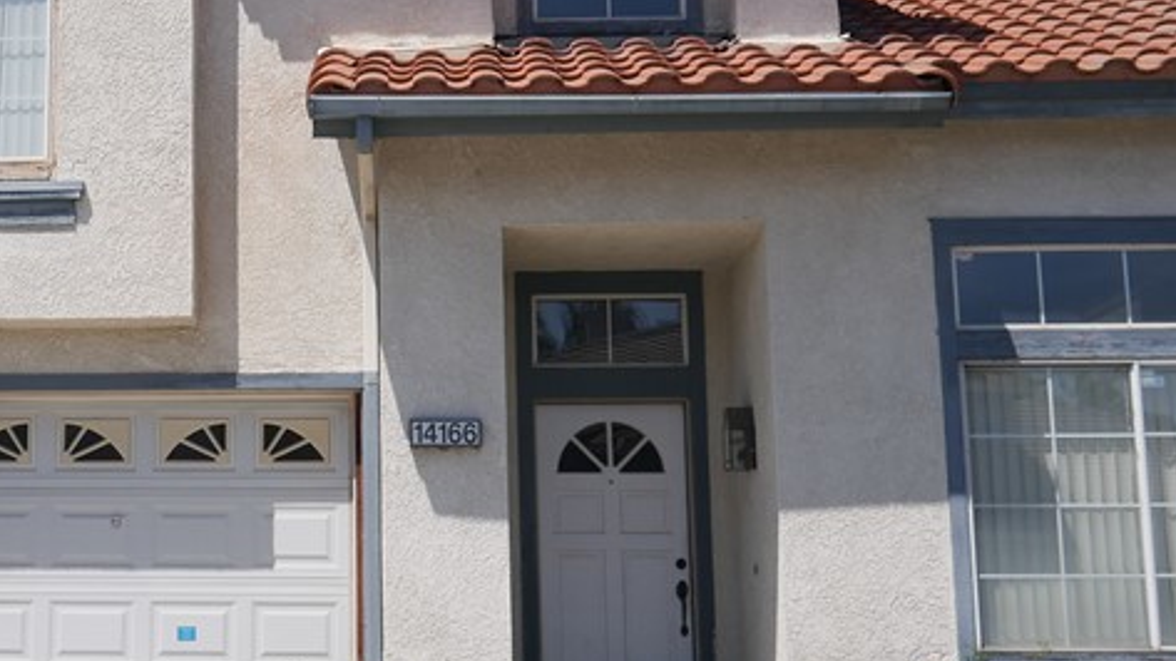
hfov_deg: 31.1
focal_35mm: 66
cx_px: 227
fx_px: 2058
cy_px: 176
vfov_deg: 18.2
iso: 200
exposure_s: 1/4000
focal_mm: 14
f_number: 3.5
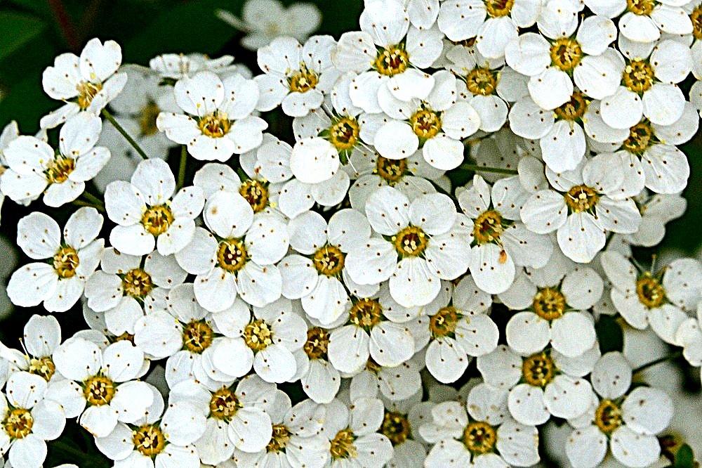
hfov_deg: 4.6
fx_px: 8772
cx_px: 351
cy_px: 234
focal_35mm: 450
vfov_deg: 3.1
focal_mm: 300
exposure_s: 1/320
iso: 800
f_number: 18
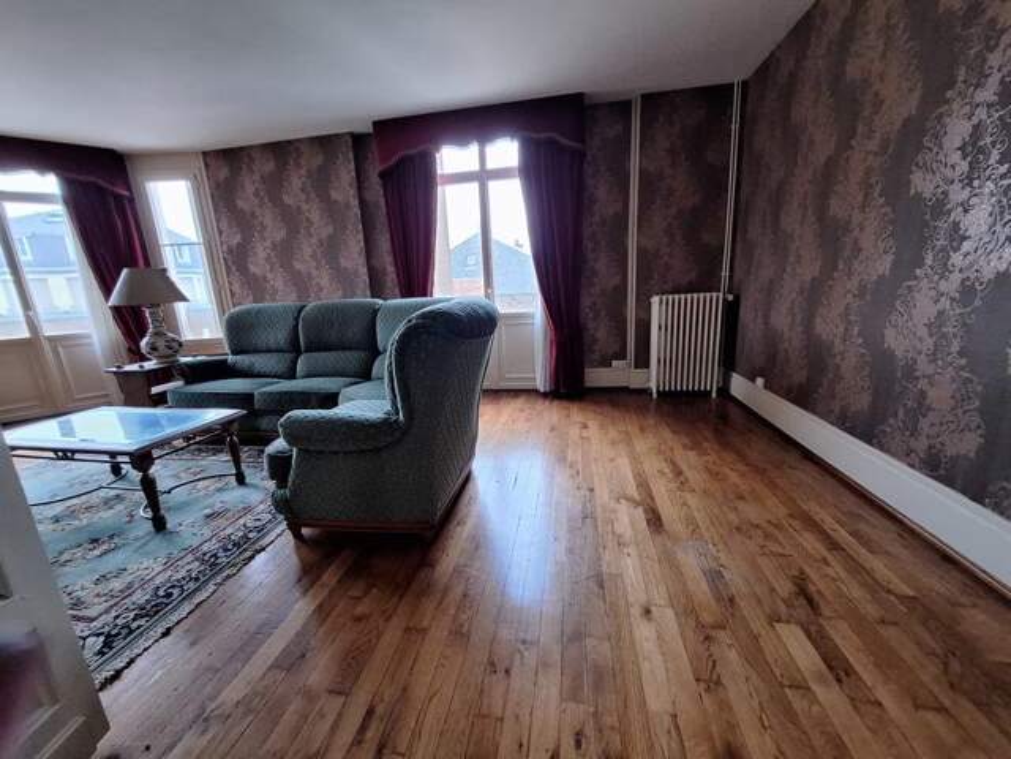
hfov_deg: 106.2
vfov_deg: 89.9
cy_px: 380
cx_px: 506
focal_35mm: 13
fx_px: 380
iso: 400
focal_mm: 1.74
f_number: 2.2
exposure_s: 1/25
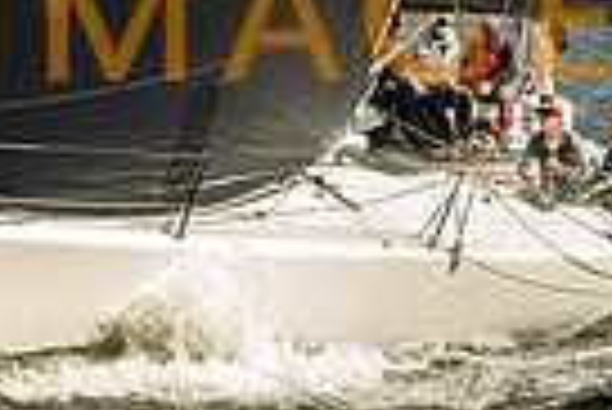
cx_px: -4
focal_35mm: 110
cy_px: -11
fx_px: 1872
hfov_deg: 18.1
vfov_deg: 12.3
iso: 320
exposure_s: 1/1600
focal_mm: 25
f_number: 5.6
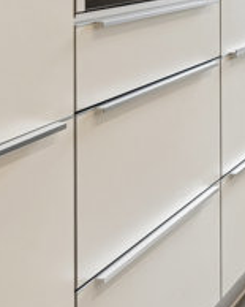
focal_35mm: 93
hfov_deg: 13.2
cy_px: -63
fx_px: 844
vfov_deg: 19.4
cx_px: 552
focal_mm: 16
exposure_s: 1/2
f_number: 8
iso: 200
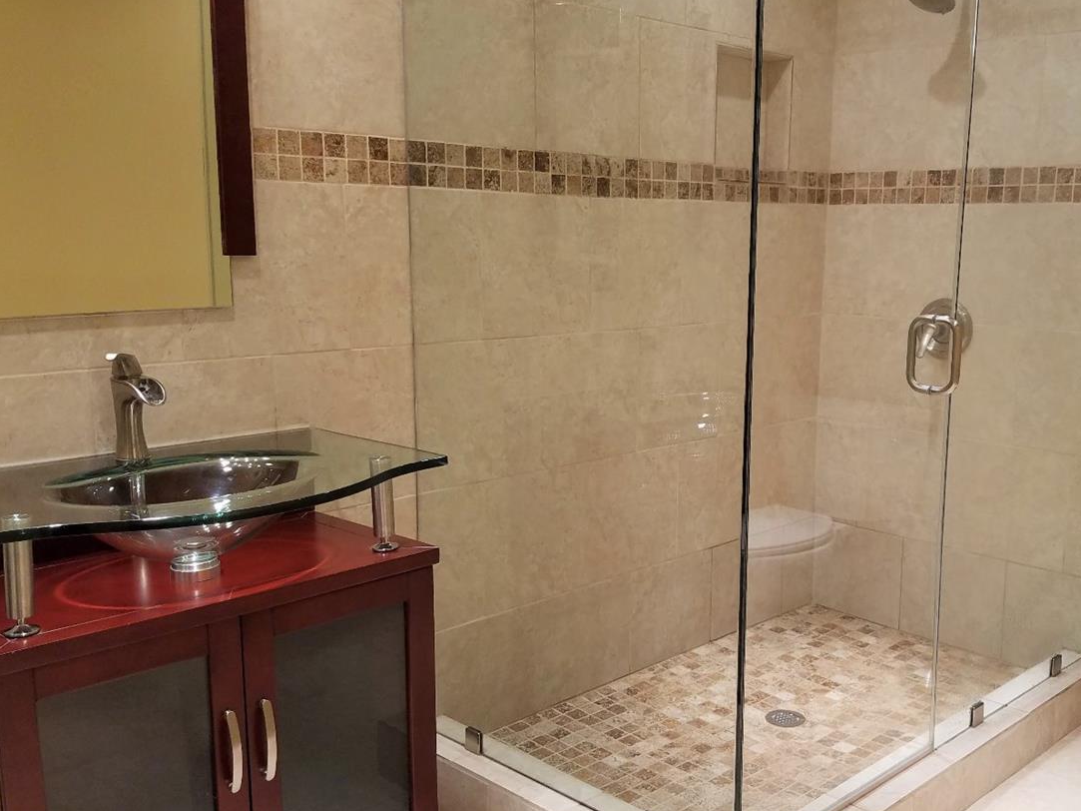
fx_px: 1124
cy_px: 407
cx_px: 730
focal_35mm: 36
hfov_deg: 50.3
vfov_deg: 39.6
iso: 125
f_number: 1.7
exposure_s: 1/60
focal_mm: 4.2
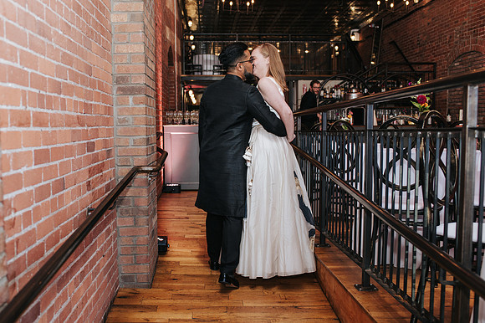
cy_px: 189
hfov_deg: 46.5
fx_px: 563
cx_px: 215
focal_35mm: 42
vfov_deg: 31.9
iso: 800
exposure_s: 1/200
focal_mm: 35
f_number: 3.2
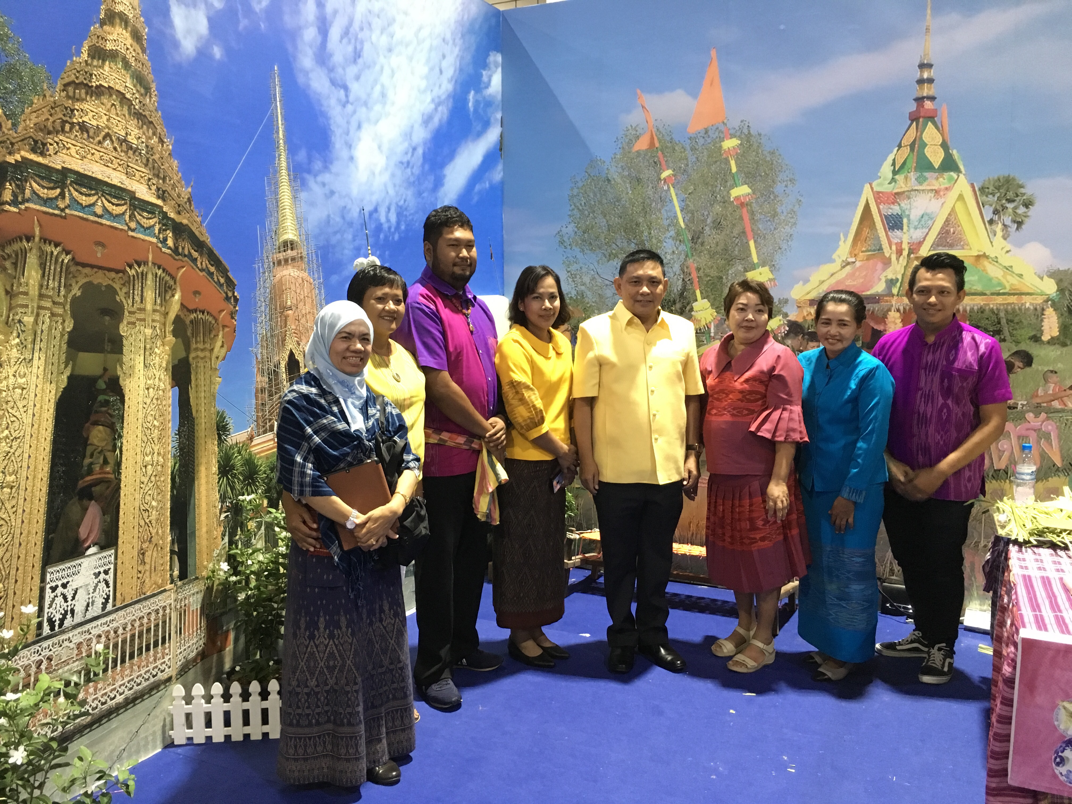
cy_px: 402
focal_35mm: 29
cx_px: 536
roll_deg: +0.2
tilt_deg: -6.3
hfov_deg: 61.7
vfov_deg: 48.2
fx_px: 898
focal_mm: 4.15
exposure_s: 1/17
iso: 200
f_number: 2.2
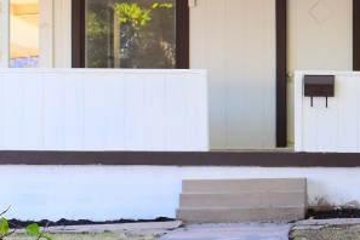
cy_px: 223
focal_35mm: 134
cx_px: 521
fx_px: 1339
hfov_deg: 14.4
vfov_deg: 10.2
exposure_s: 1/160
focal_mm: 23
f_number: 6.3
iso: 400
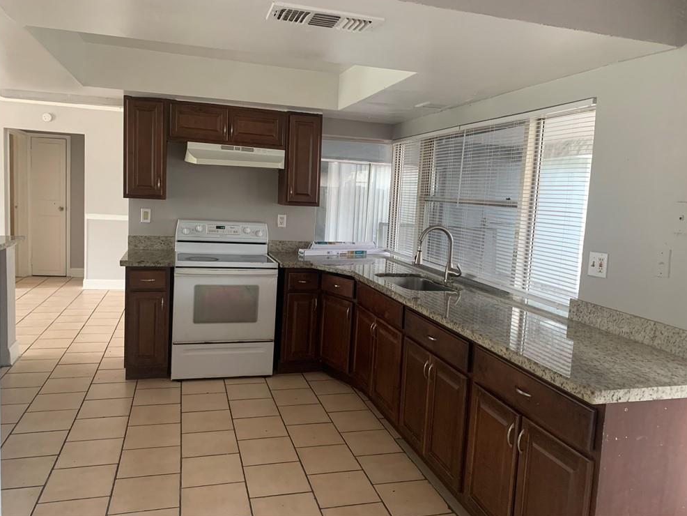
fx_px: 536
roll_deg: -3.3
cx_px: 350
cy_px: 251
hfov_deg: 65.3
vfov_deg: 51.4
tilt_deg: -5.9
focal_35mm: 27
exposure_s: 1/60
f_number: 1.8
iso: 250
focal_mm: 4.25
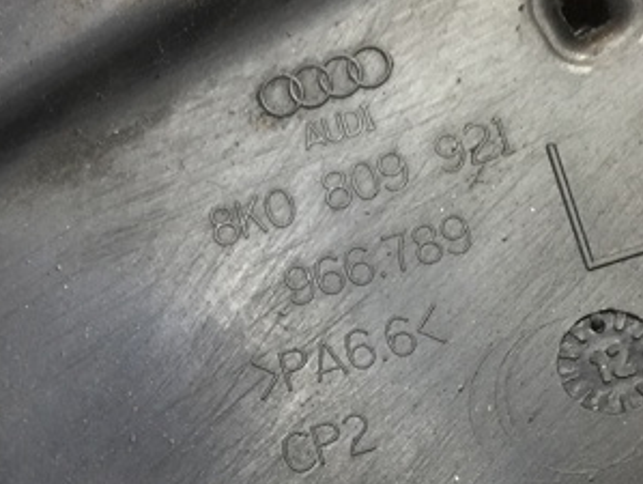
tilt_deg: -52.8
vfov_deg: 23.6
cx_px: 303
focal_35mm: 62
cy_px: 301
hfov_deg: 31.2
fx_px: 1153
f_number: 2.2
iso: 125
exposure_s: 1/33
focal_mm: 4.15
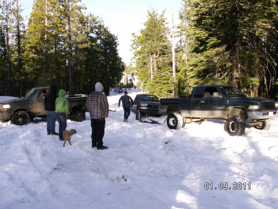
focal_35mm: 35
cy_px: 104
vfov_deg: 40.7
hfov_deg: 52.6
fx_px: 281
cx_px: 139
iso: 50
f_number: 8
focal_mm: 5.9
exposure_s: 1/50
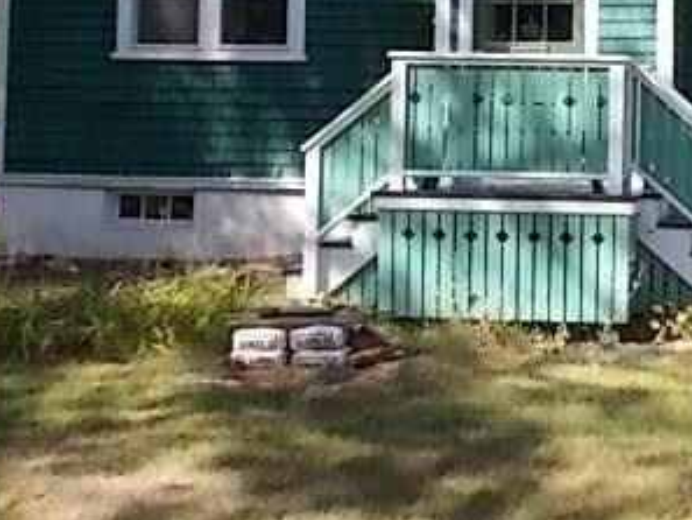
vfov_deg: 17.3
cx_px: 641
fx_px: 1680
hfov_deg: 22.6
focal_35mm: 84
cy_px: 47
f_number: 3.9
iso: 80
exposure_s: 1/250
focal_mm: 6.9
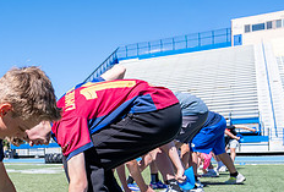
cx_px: -5
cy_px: 161
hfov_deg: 35.9
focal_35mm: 49
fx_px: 388
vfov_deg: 27.1
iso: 100
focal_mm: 16
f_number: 4
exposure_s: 1/640
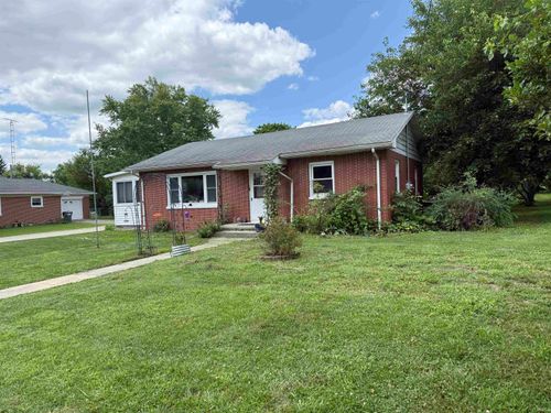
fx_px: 382
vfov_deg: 56.8
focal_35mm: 24
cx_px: 276
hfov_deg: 71.6
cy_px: 206
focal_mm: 6.76
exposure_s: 1/1812
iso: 100
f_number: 1.78
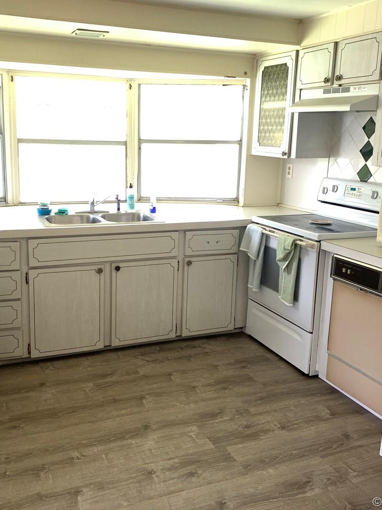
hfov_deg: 40.6
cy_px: 253
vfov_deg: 52.6
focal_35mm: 35
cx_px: 169
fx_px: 515
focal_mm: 4.25
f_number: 1.8
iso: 80
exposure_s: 1/60
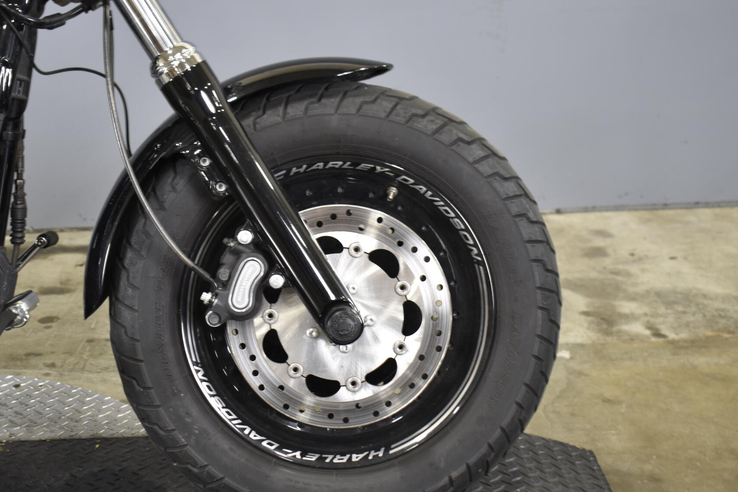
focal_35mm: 53
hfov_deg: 37.4
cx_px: 305
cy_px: 269
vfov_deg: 25.5
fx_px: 1086
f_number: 4.2
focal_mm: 30
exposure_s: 1/13
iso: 400
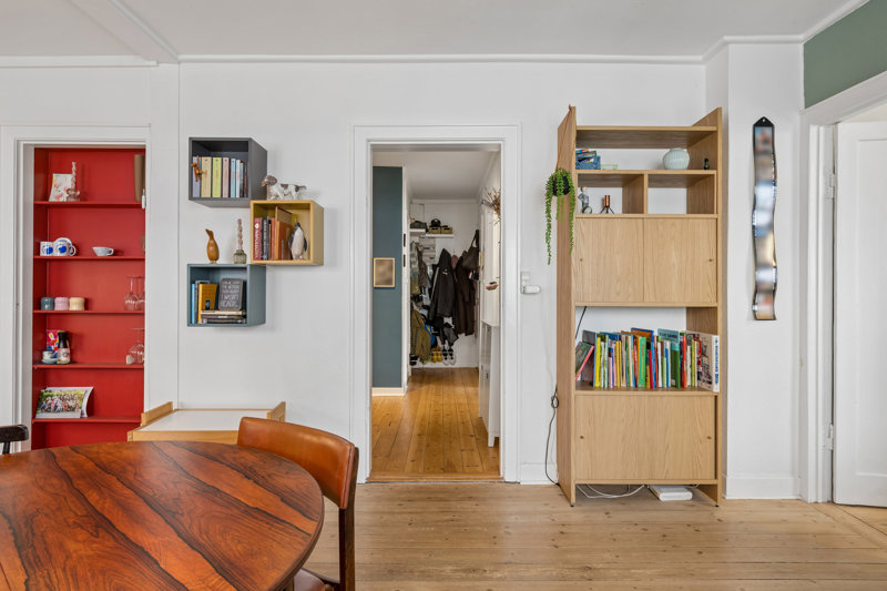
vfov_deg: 59.5
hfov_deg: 81.2
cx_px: 444
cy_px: 296
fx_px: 517
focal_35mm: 21
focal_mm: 21
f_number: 10
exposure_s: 1/1.67
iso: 160
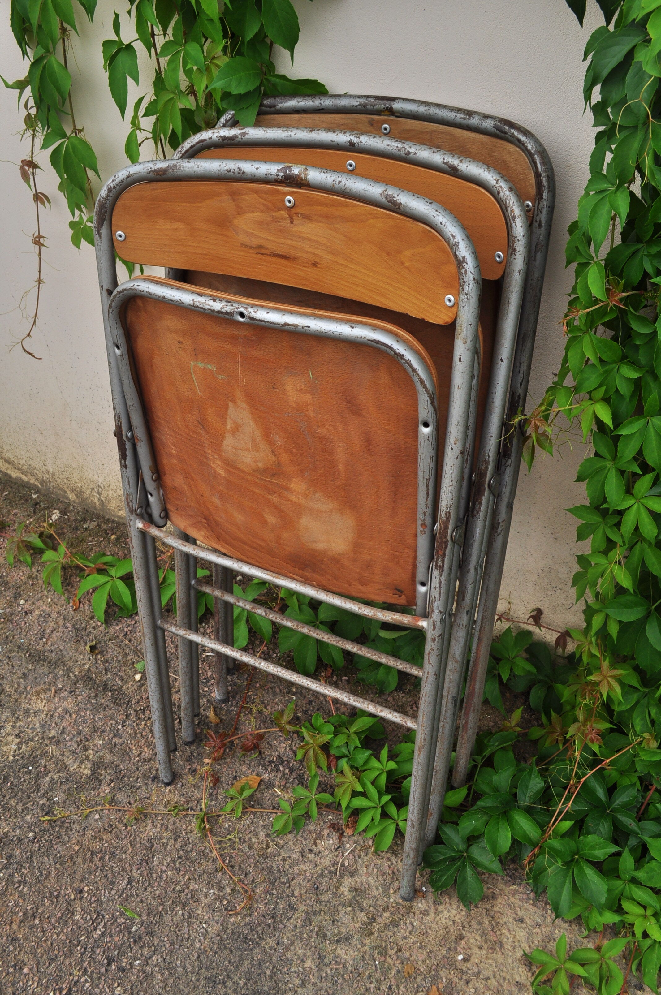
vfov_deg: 57.3
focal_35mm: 33
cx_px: 330
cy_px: 498
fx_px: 911
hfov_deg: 39.9
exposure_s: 1/250
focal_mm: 22
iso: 200
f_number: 8
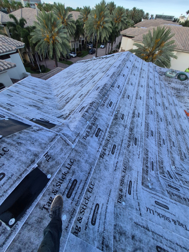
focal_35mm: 13
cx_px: 94
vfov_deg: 106.2
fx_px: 95
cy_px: 126
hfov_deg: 89.9
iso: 40
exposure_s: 1/656
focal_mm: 1.74
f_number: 2.2
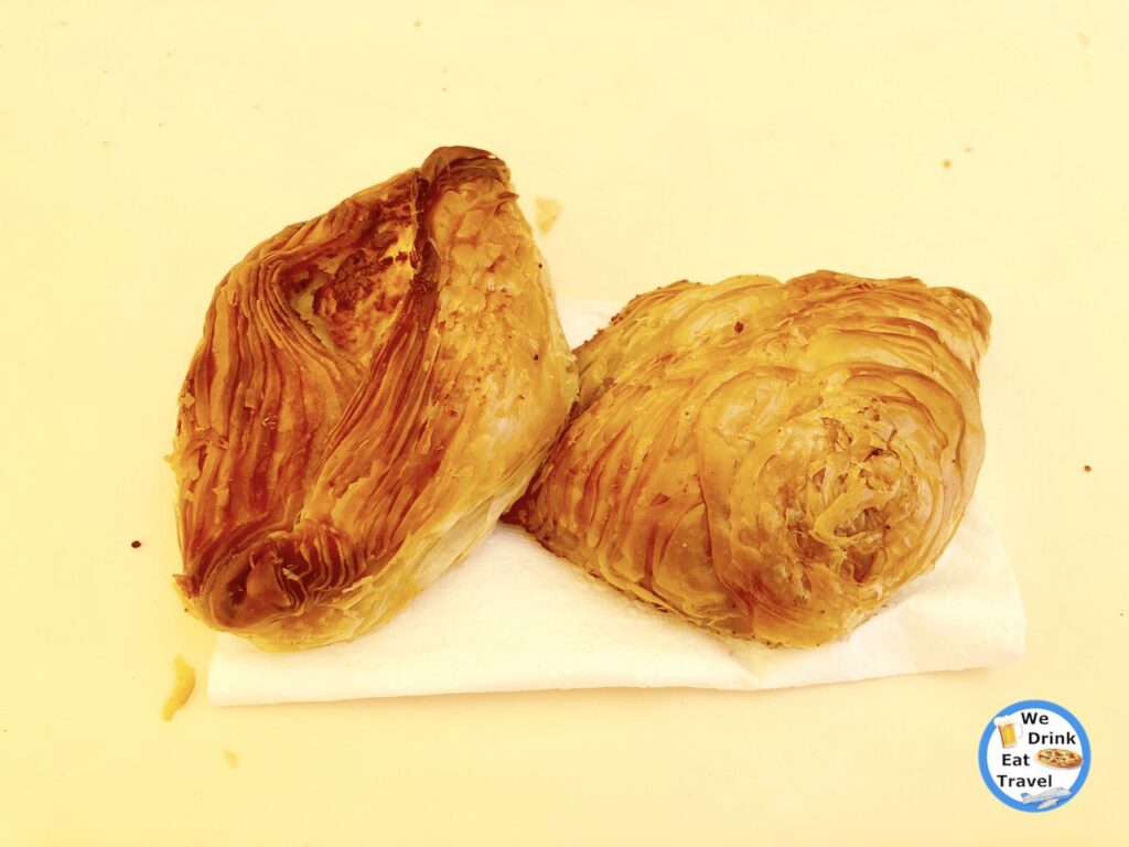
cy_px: 424
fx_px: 913
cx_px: 564
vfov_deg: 49.7
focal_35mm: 28
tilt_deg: -63.0
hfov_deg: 63.4
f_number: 1.8
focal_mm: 3.99
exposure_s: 1/414
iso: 20
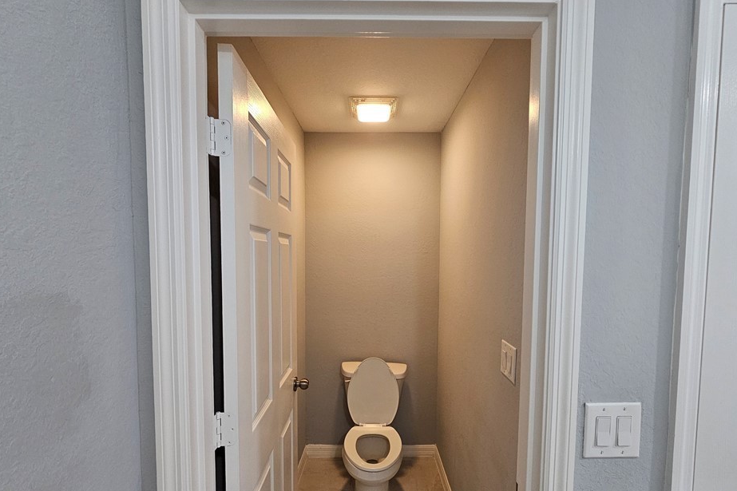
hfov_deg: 100.4
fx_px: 307
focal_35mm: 15
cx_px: 374
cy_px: 279
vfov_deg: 76.9
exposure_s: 1/60
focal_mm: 2.2
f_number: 2.2
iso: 250
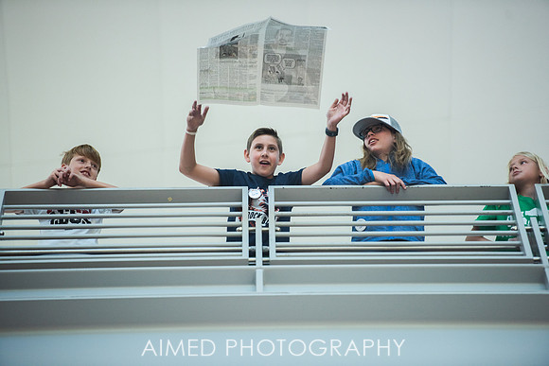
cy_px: 183
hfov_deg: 10.3
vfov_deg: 6.9
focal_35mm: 200
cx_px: 274
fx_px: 3051
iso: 640
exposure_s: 1/250
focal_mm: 200
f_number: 3.2
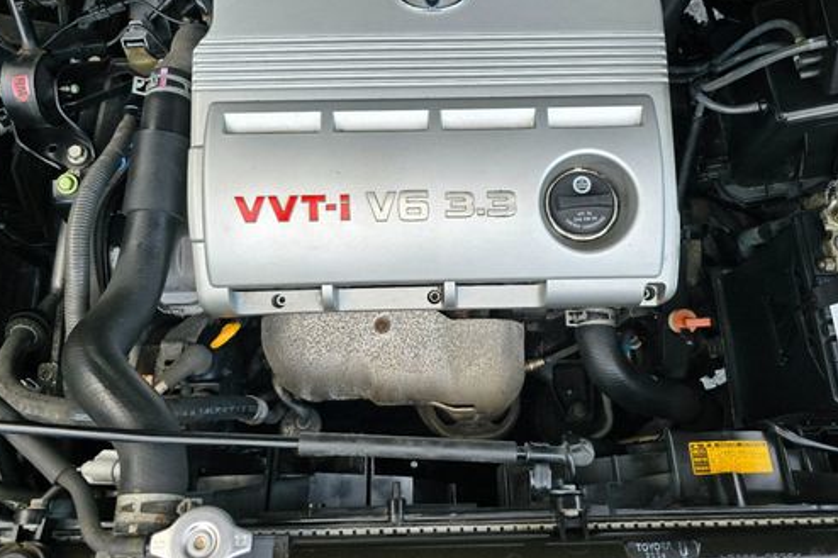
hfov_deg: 60.3
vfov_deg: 42.0
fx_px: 721
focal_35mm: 31
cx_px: 436
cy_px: 210
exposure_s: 1/180
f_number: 1.7
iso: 64
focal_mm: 6.3
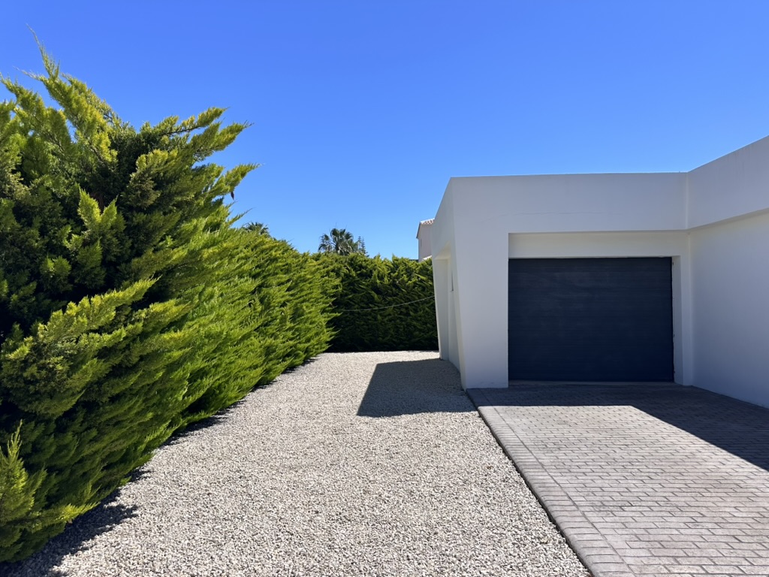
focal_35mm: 24
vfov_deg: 56.8
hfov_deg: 71.6
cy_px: 288
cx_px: 384
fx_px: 533
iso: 80
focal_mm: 6.86
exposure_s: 1/5525
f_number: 1.78
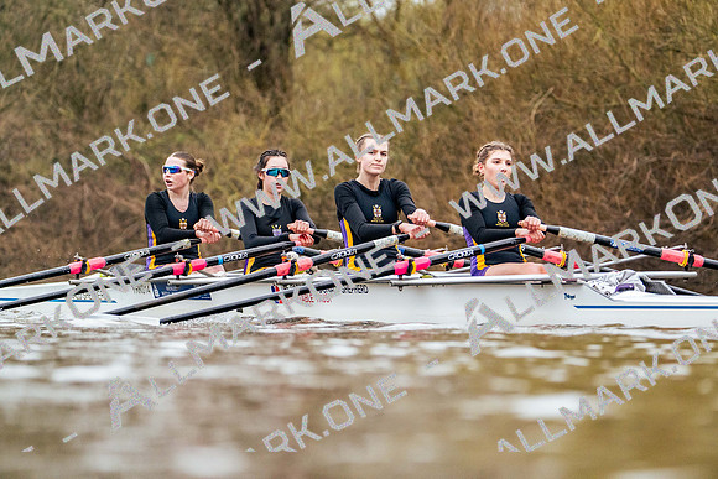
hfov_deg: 6.7
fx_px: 6104
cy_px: 240
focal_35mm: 306
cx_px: 359
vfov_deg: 4.5
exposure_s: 1/2000
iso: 5000
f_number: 6.3
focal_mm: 306
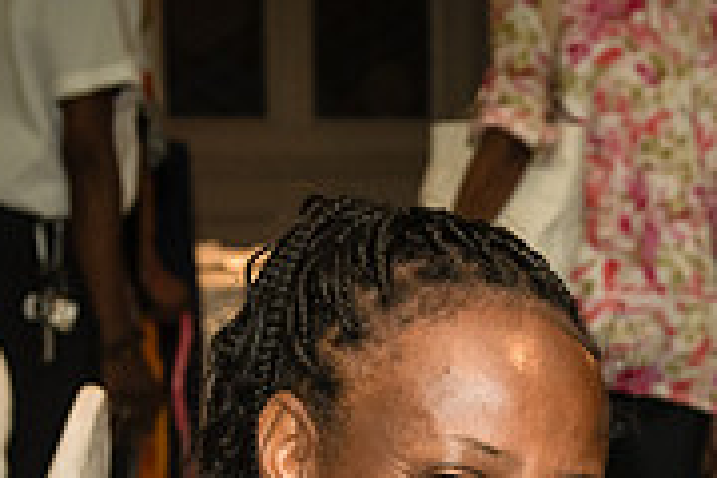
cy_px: 770
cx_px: 740
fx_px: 2768
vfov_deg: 9.5
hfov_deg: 14.5
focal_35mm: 139
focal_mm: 38
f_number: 3.5
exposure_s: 1/160
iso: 1600
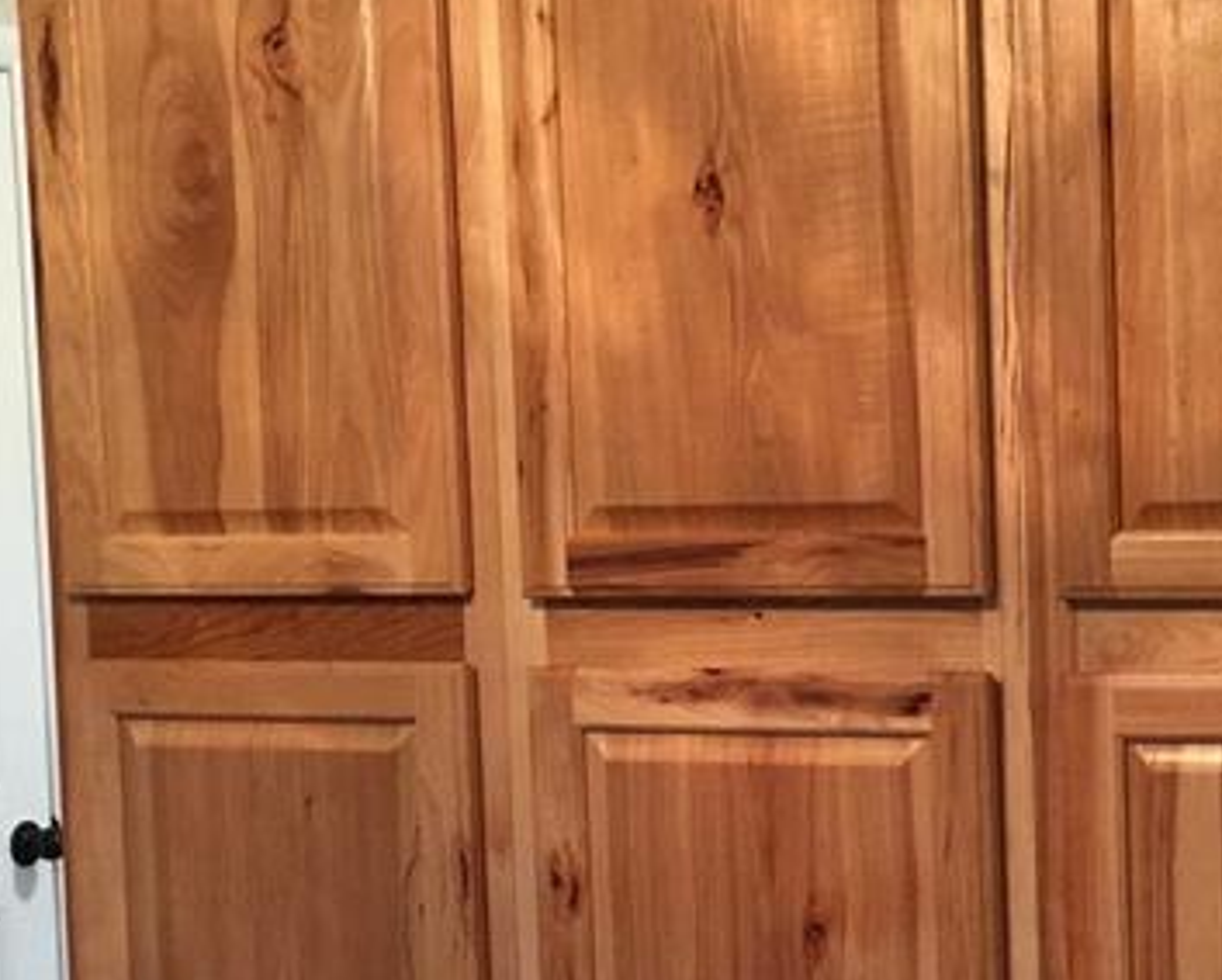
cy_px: 627
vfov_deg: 18.7
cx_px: 859
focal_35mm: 82
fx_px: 2968
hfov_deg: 23.1
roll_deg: +1.4
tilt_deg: -4.0
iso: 125
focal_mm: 4.15
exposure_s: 1/15
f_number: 2.2
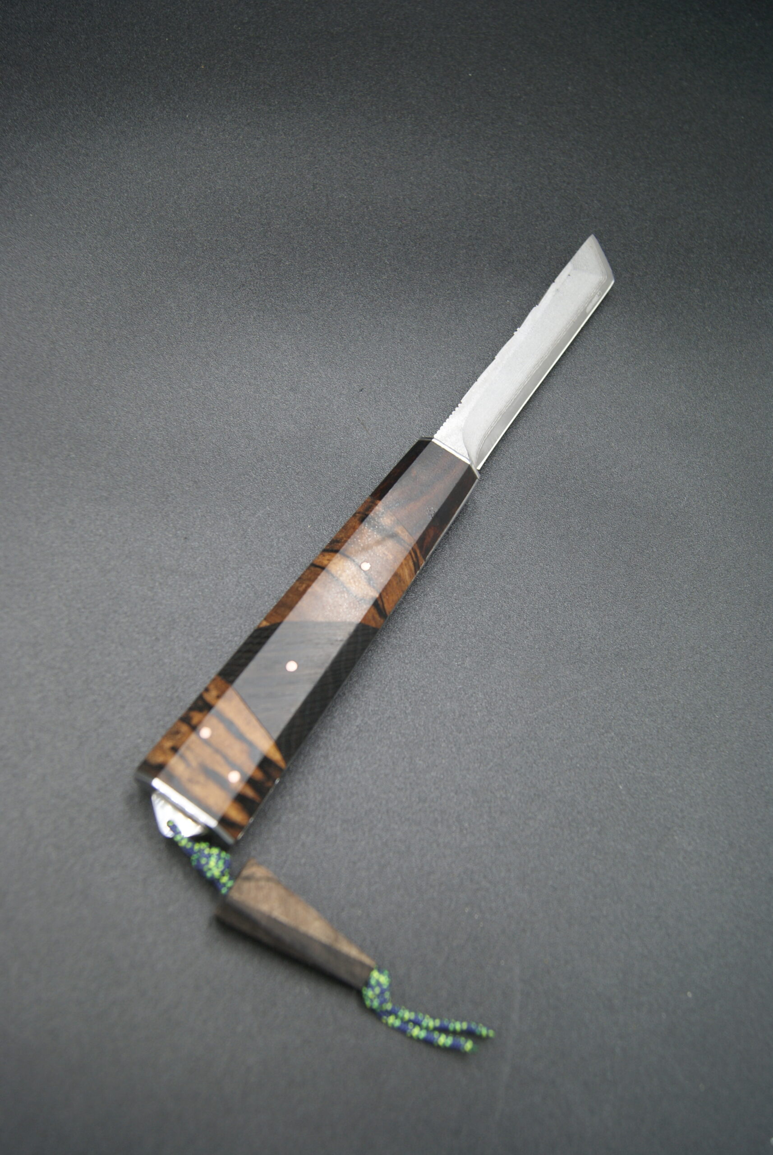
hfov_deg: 40.1
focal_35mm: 33
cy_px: 578
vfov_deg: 57.2
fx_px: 1060
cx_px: 386
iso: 100
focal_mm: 22
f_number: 4.5
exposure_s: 1/40
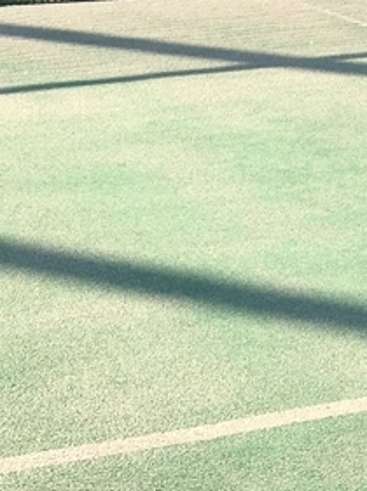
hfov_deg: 11.8
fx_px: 1757
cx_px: 377
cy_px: 678
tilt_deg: -28.3
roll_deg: +0.0
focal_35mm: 124
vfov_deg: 15.0
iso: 25
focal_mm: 4.15
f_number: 2.2
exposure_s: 1/793
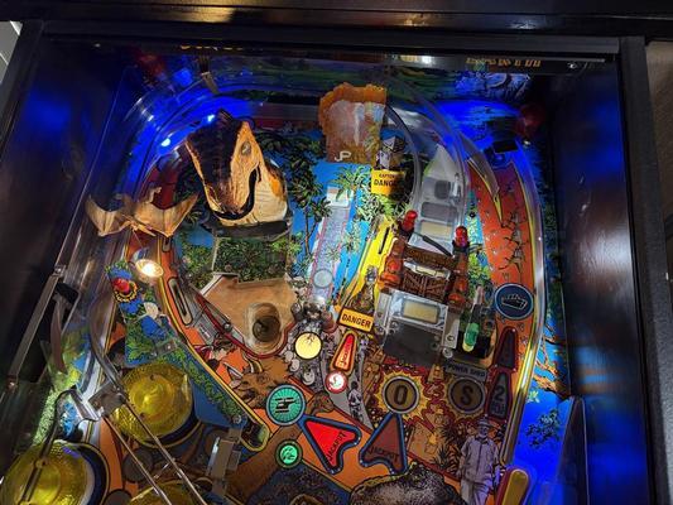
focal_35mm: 26
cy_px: 252
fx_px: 506
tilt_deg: -56.9
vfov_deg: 53.1
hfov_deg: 67.3
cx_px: 336
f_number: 1.6
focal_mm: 5.96
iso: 250
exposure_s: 1/60
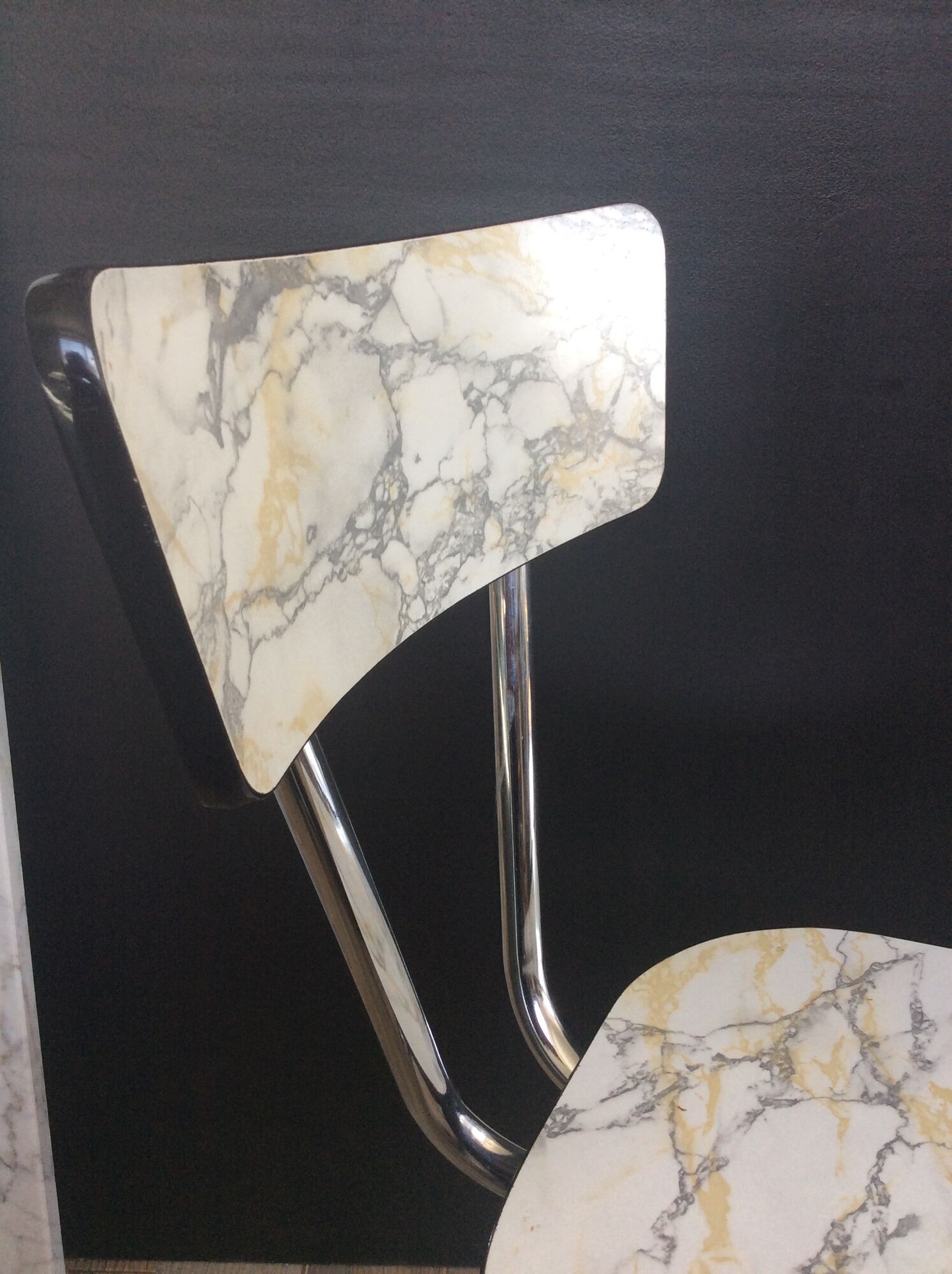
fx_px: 1176
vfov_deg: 56.9
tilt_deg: -23.4
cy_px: 637
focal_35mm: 32
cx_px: 476
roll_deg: -0.9
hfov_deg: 44.1
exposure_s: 1/50
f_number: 2.4
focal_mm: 3.3
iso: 32
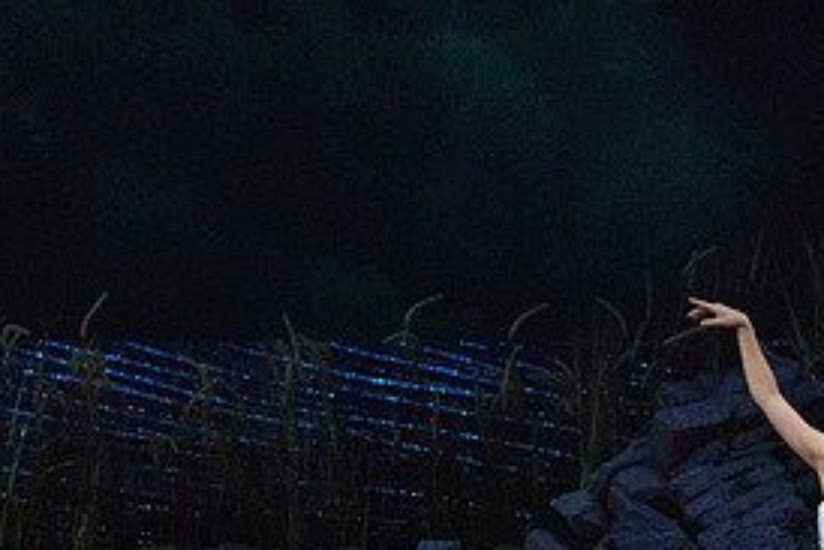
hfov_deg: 3.2
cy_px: 497
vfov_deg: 2.2
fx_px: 14541
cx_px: 331
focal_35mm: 635
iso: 8000
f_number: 5.6
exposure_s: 1/320
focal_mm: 300
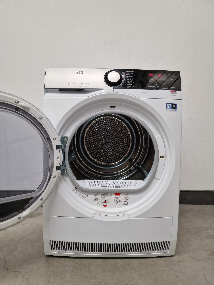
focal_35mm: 23
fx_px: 190
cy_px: 142
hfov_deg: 58.9
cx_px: 107
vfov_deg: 73.9
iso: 64
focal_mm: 6.4
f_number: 1.8
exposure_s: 1/180
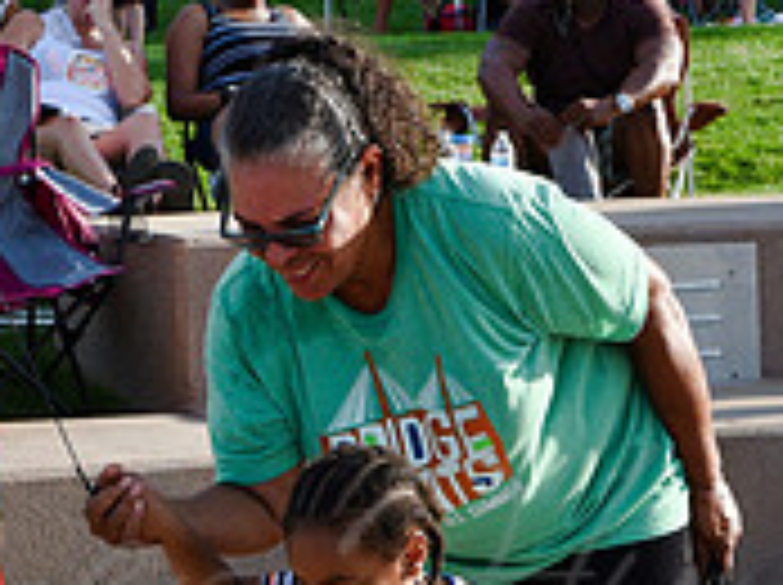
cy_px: 641
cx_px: 558
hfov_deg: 11.8
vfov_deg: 8.8
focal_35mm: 167
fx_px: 3772
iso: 200
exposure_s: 1/320
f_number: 9
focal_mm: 52
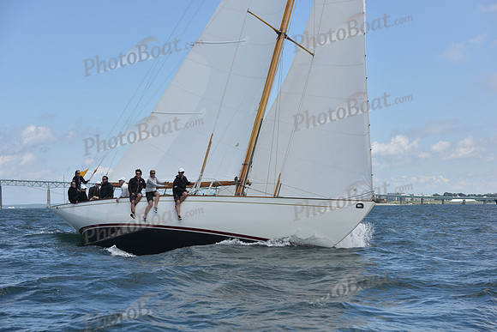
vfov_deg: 19.5
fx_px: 967
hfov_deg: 28.8
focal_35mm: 70
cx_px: 248
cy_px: 166
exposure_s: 1/1250
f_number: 6.3
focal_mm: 70
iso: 250
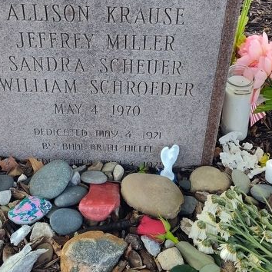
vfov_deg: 35.1
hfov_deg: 36.7
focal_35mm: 46
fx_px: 409
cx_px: 115
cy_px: 39
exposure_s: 1/260
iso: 100
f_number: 1.8
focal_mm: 5.56
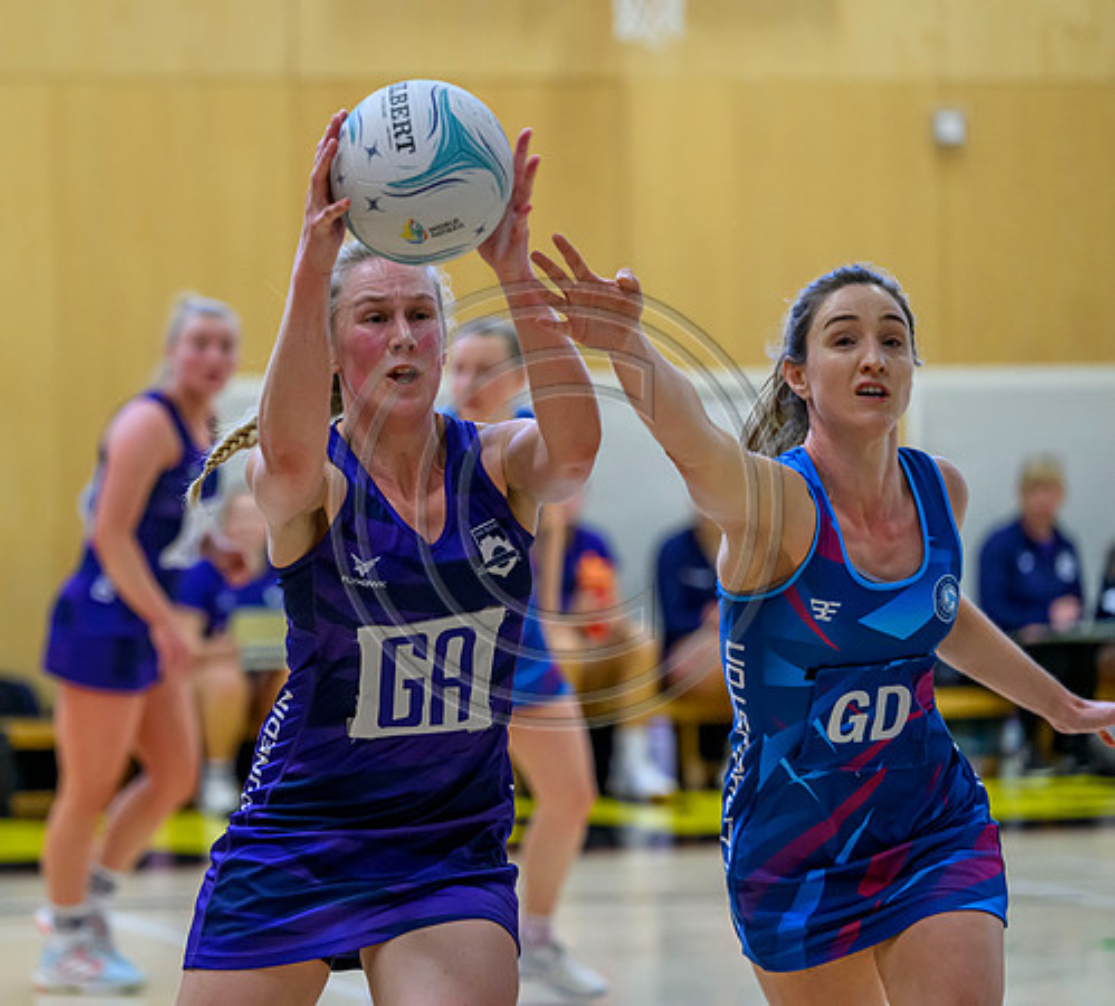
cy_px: 490
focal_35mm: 171
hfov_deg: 10.7
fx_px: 5917
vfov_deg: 9.7
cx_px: 332
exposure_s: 1/1000
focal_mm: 135
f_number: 3.2
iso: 4000
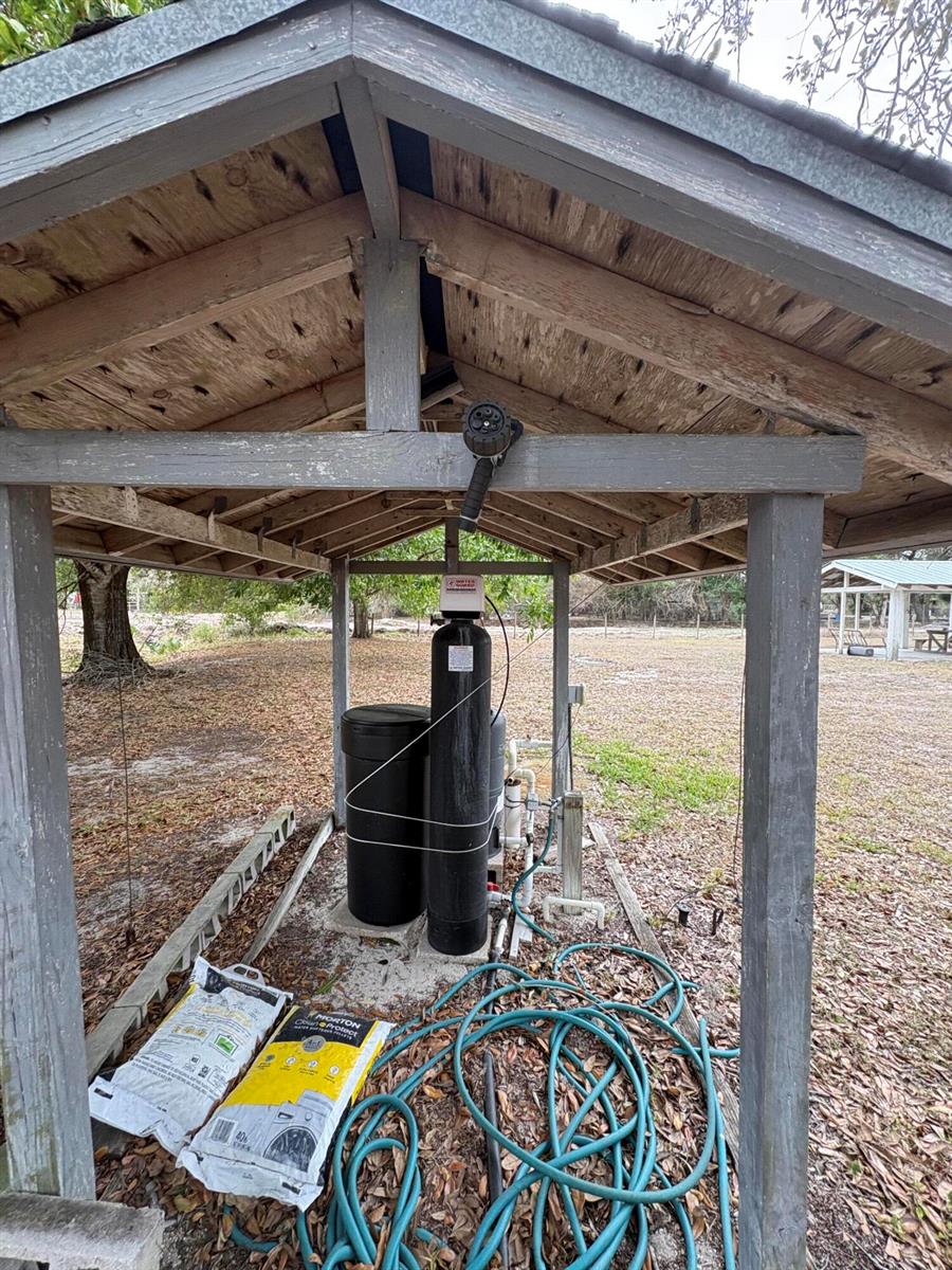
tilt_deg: -2.7
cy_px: 635
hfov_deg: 85.7
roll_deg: +0.2
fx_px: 513
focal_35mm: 14
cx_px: 476
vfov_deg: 102.1
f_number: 2.2
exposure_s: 1/99
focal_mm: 2.22
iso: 64
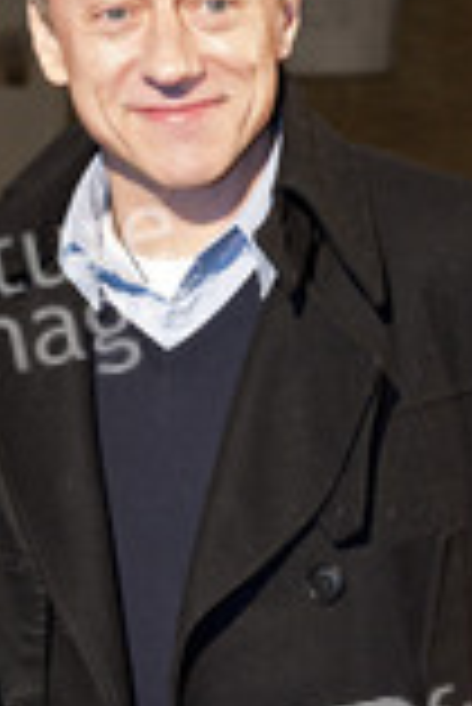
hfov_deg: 9.8
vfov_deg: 14.6
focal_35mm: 140
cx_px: 92
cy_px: 540
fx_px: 2747
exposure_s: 1/125
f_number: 5
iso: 1600
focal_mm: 55
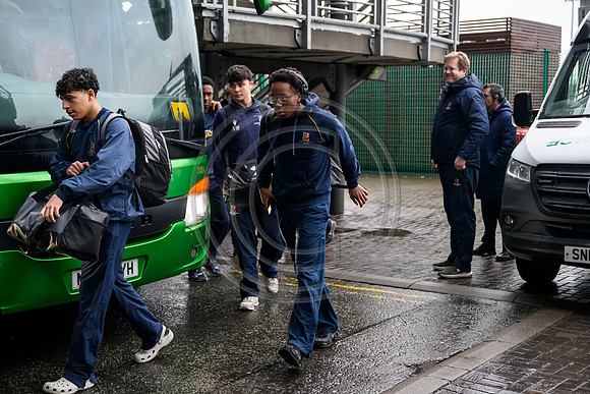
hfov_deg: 39.6
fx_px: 820
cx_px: 295
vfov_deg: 27.0
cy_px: 197
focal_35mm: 50
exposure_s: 1/800
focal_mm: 50
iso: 3200
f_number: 3.5
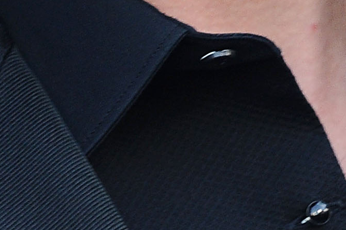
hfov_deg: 2.2
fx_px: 9179
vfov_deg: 1.4
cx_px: 111
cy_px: -355
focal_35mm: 956
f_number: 3.5
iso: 1250
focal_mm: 150
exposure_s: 1/400
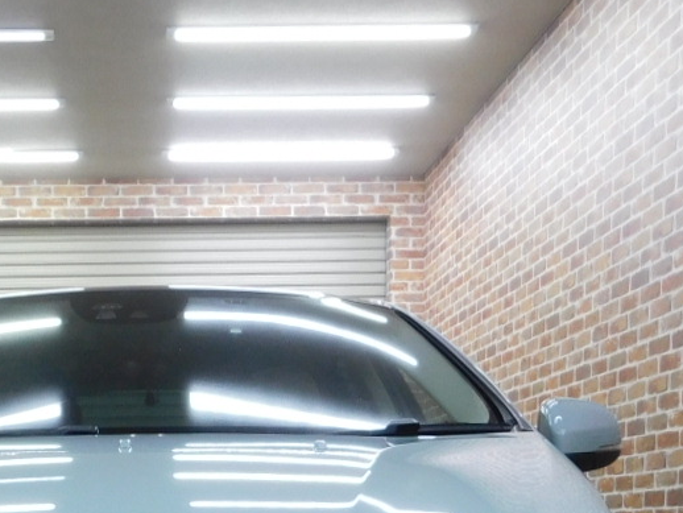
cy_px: 723
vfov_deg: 18.8
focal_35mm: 71
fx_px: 1402
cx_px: 111
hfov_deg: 26.7
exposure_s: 1/30
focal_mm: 4
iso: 140
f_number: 3
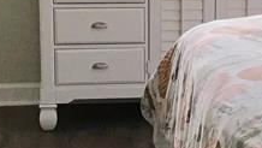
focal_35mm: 143
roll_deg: -0.7
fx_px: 994
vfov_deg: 8.5
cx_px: 232
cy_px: 60
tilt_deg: -13.0
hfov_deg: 14.9
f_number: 1.8
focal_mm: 3.99
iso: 32
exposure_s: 1/30
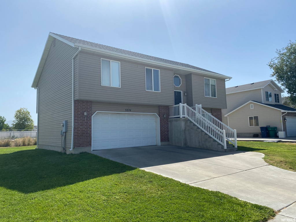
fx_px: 222
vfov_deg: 53.1
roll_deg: +1.6
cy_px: 111
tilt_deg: +6.7
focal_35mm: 26
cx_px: 148
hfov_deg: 67.3
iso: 32
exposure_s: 1/3846
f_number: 1.8
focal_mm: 4.25
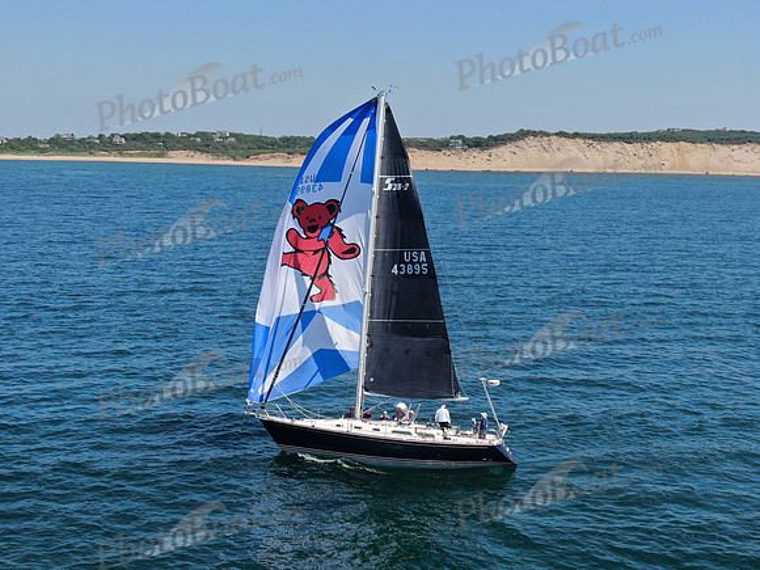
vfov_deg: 30.3
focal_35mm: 48
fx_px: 1054
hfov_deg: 39.7
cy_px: 285
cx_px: 380
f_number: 3.8
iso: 100
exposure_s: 1/800
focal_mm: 8.6
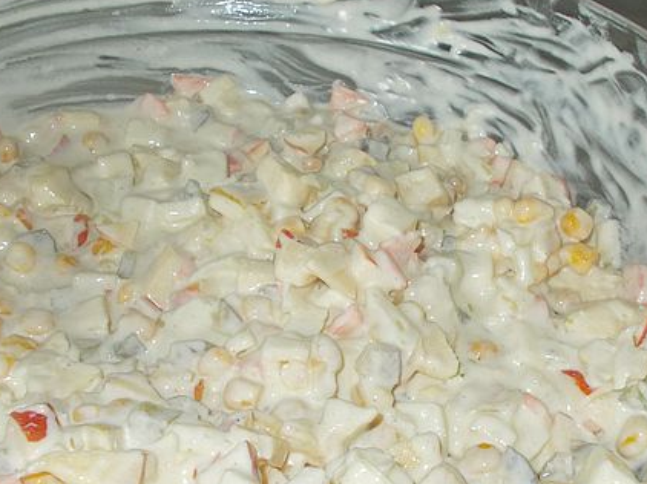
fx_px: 691
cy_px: 253
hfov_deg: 50.0
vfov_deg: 38.6
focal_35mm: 37
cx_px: 363
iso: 200
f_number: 3.2
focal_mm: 4.6
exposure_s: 1/25
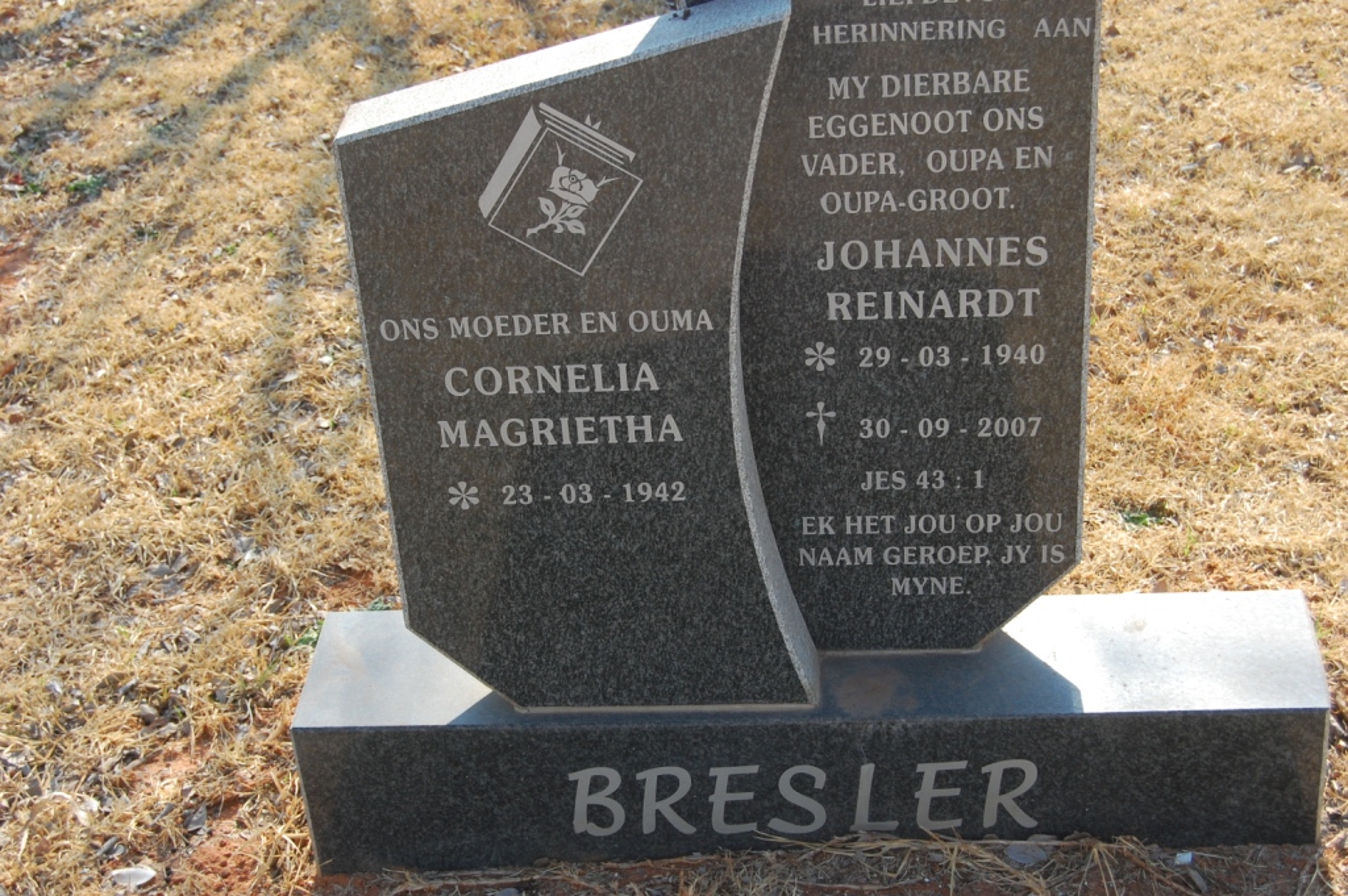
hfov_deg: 33.4
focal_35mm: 60
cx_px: 674
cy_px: 448
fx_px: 2245
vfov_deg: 22.6
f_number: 7.1
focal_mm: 40
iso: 400
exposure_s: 1/320
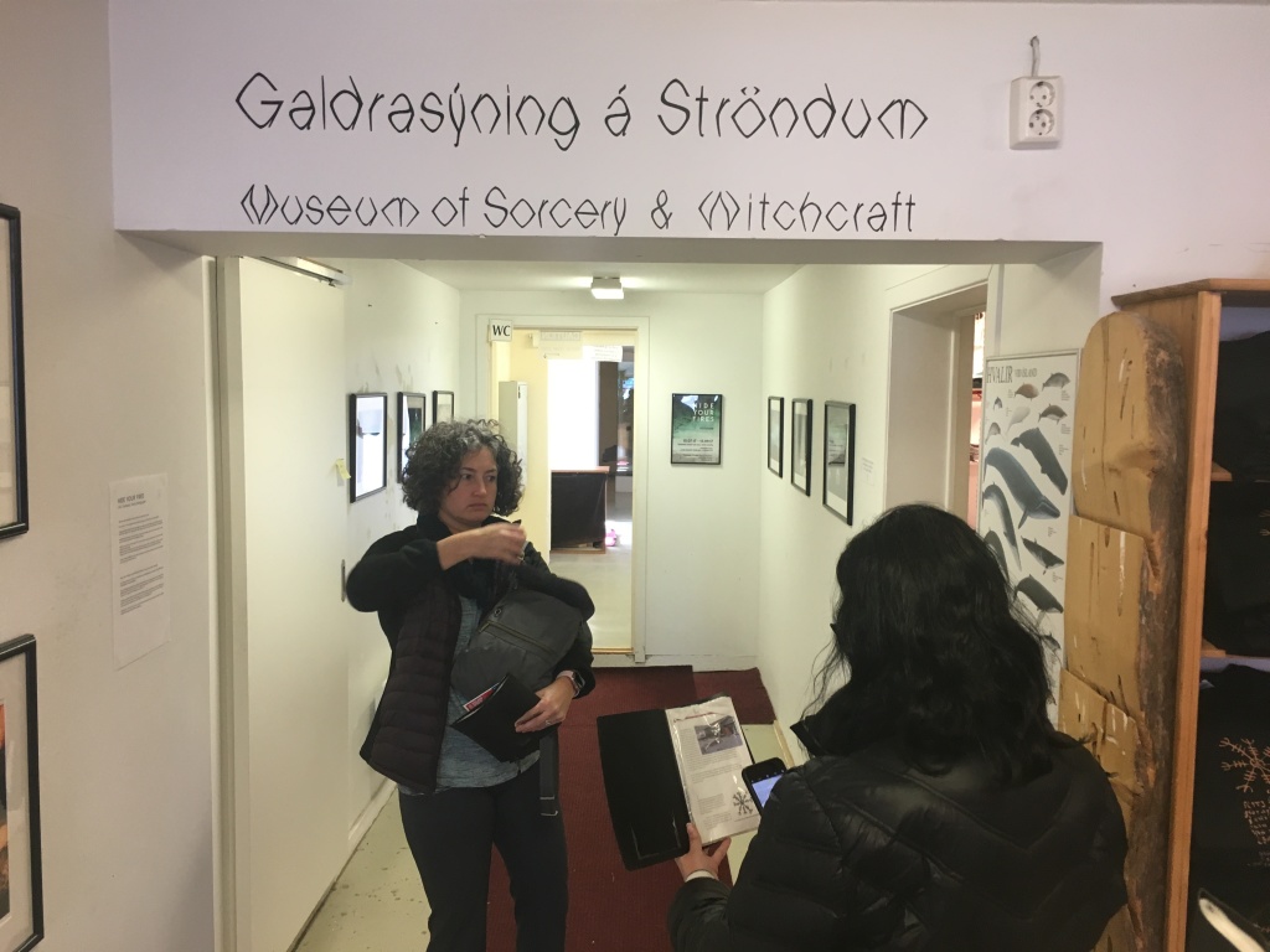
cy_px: 476
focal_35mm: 29
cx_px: 635
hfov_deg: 61.7
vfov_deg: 48.2
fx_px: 1064
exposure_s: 1/33
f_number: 2.2
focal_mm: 4.15
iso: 100
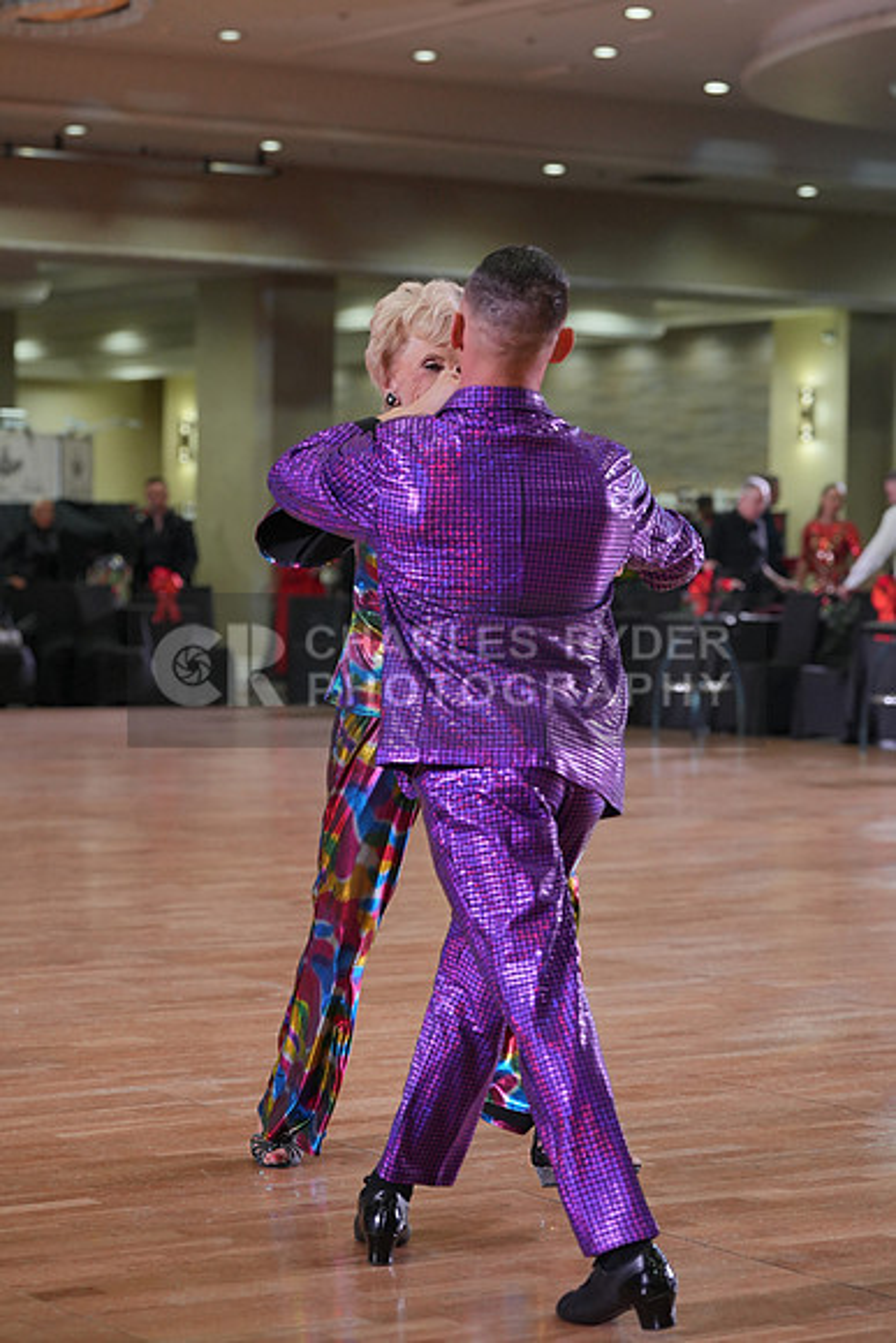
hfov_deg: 15.2
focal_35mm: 90
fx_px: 3358
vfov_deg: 22.6
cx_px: 448
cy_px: 672
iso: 1600
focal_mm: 90
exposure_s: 1/400
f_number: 4
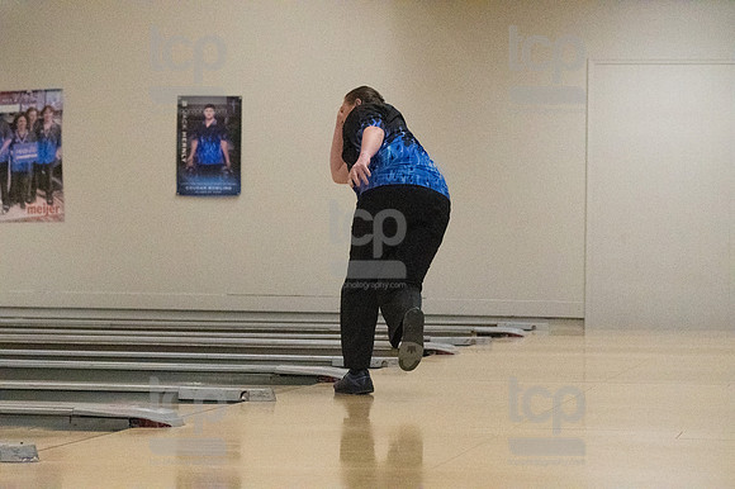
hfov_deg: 16.7
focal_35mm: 123
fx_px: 2510
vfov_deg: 11.1
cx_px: 368
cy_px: 244
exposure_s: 1/1250
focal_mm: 82
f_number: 4
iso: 10000
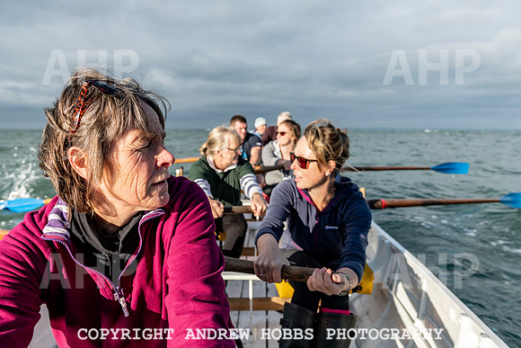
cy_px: 174
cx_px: 260
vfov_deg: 51.2
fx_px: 363
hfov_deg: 71.3
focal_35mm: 25
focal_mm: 24
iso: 180
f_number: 5.6
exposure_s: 1/1600
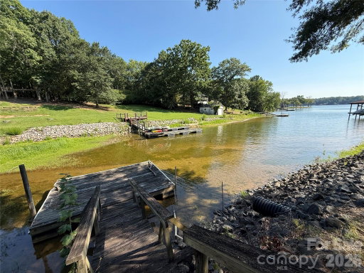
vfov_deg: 85.7
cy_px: 136
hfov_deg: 102.1
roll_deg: +1.6
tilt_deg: -9.2
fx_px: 147
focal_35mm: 14
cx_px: 182
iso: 64
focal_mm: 2.22
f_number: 2.2
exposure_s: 1/820
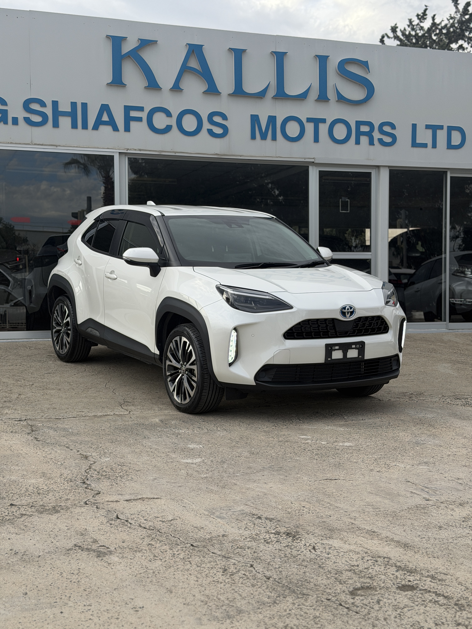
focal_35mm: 48
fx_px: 873
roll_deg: -0.1
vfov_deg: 39.7
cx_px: 236
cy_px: 314
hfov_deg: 30.3
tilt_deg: -1.7
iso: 64
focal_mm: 6.76
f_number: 1.78
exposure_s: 1/1931
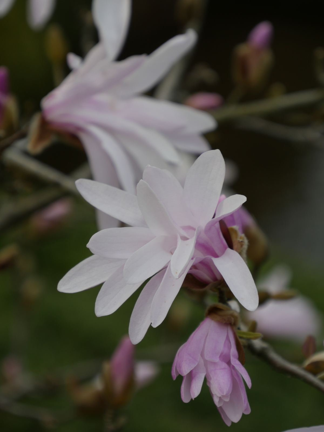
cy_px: 216
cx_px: 162
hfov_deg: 5.4
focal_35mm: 274
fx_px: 3419
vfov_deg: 7.2
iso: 200
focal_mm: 137
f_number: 6.3
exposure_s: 1/400
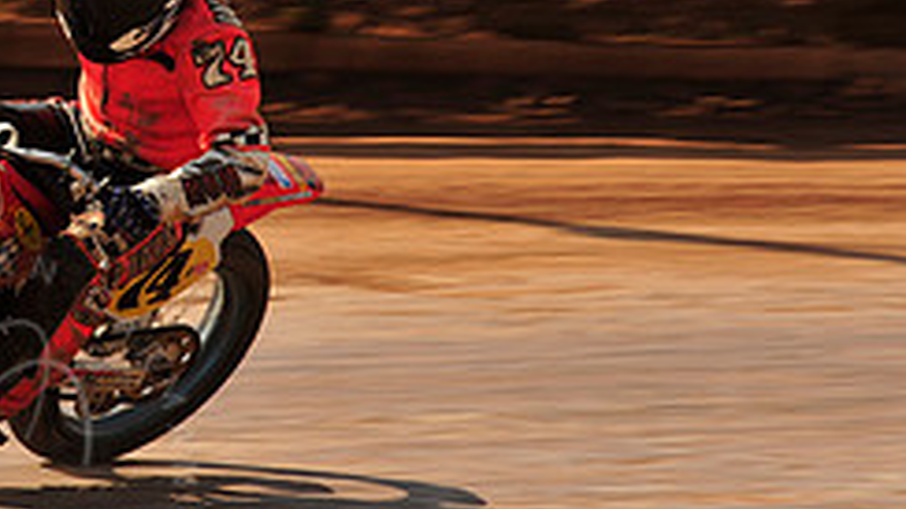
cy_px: 126
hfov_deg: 4.3
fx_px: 11958
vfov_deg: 2.4
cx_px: -30
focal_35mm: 498
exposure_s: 1/400
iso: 200
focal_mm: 200
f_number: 10
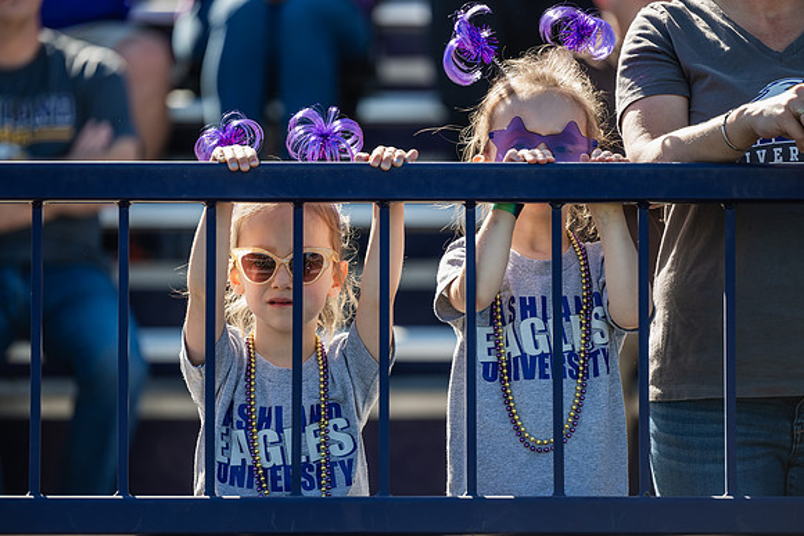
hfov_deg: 11.7
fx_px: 3909
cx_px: 402
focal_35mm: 175
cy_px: 268
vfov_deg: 7.9
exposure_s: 1/400
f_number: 3.2
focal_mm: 175
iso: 80
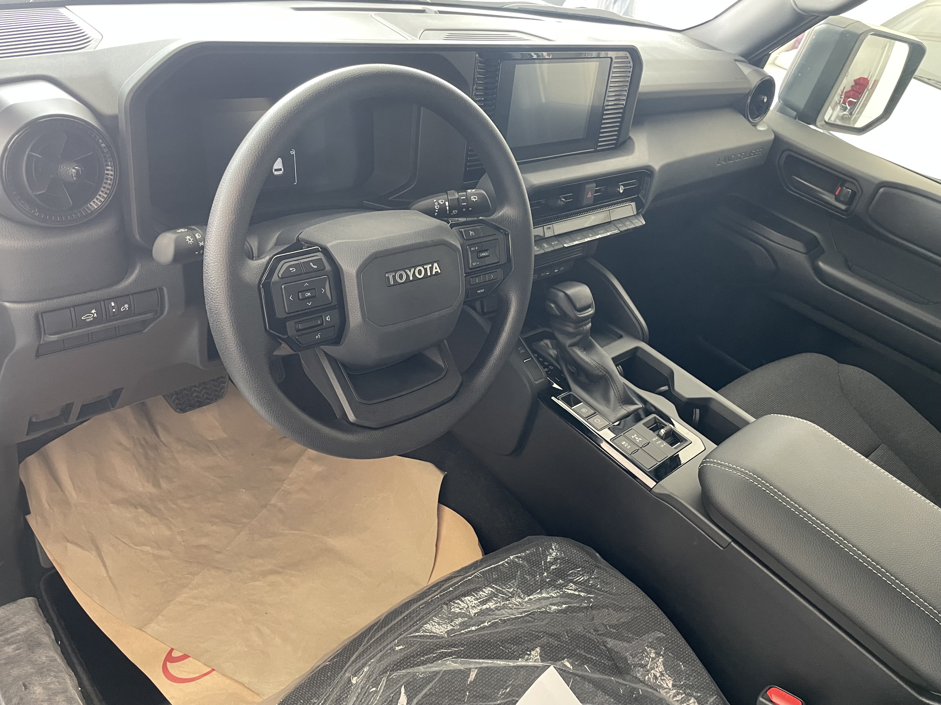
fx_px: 707
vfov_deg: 53.1
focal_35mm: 26
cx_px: 470
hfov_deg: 67.3
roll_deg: -16.1
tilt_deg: -35.9
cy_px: 352
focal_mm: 4.2
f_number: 1.6
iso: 320
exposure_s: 1/60
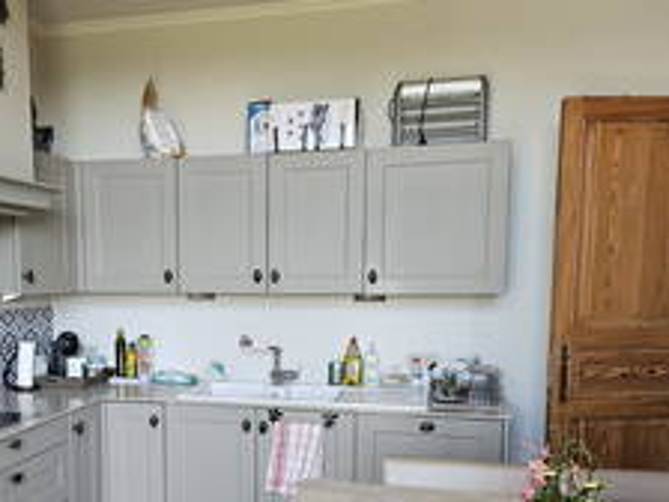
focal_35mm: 37
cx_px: 248
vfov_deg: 38.0
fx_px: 715
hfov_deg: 49.6
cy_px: 356
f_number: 1.8
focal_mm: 5.4
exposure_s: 1/180
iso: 160
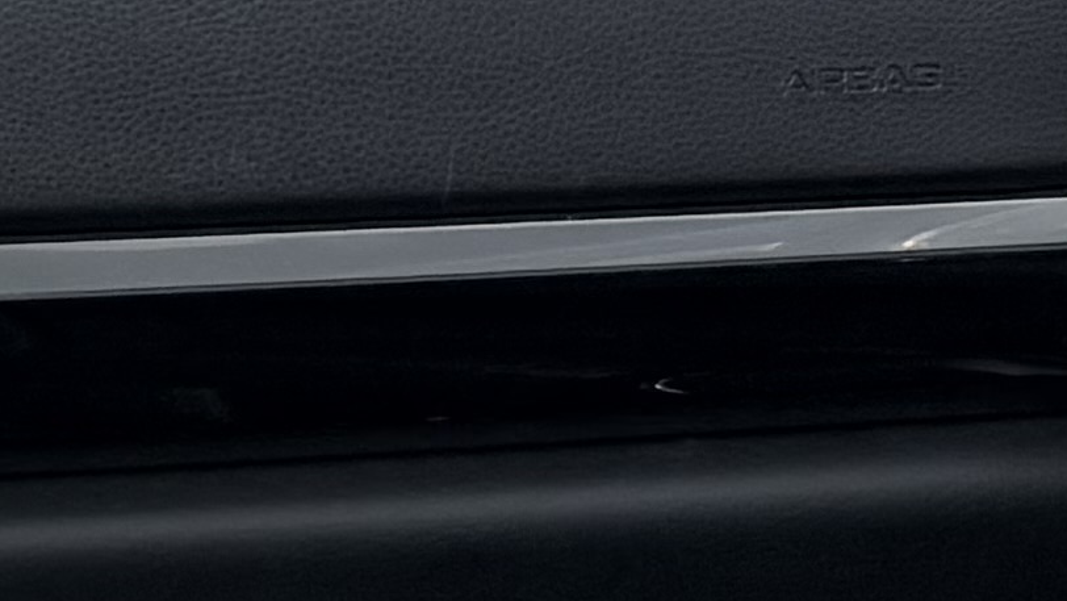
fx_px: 5207
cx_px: -2166
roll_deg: -1.2
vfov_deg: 6.5
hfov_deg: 9.3
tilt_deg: -21.6
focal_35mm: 184
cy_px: -189
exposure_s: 1/121
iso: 80
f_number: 1.78
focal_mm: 6.76
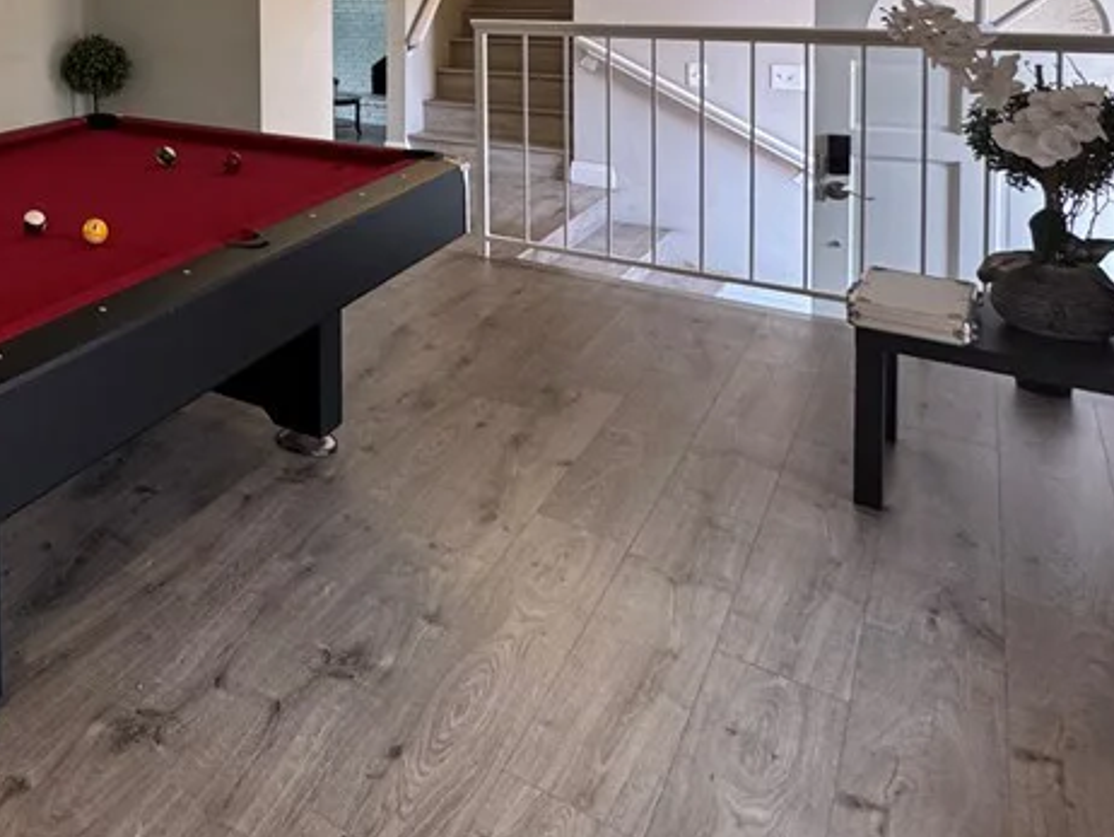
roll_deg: +1.9
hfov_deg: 45.3
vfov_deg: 40.0
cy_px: 0
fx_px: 998
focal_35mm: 31
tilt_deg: -2.8
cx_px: -87
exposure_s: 1/120
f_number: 2.2
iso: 250
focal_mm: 2.22
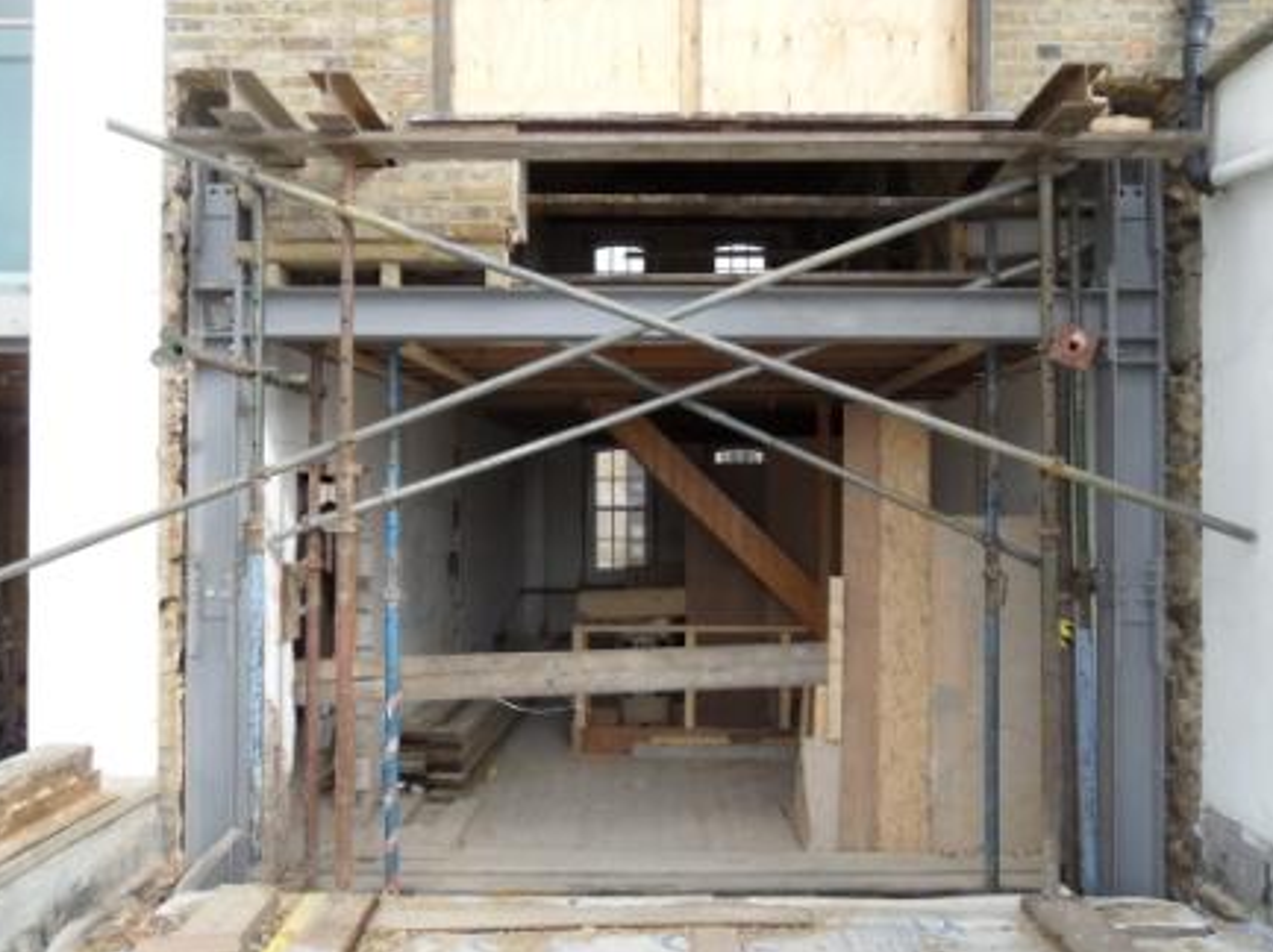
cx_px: 638
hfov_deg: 61.7
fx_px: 1066
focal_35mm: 29
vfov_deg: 48.2
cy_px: 488
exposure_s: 1/250
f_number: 3.4
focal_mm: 5
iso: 80
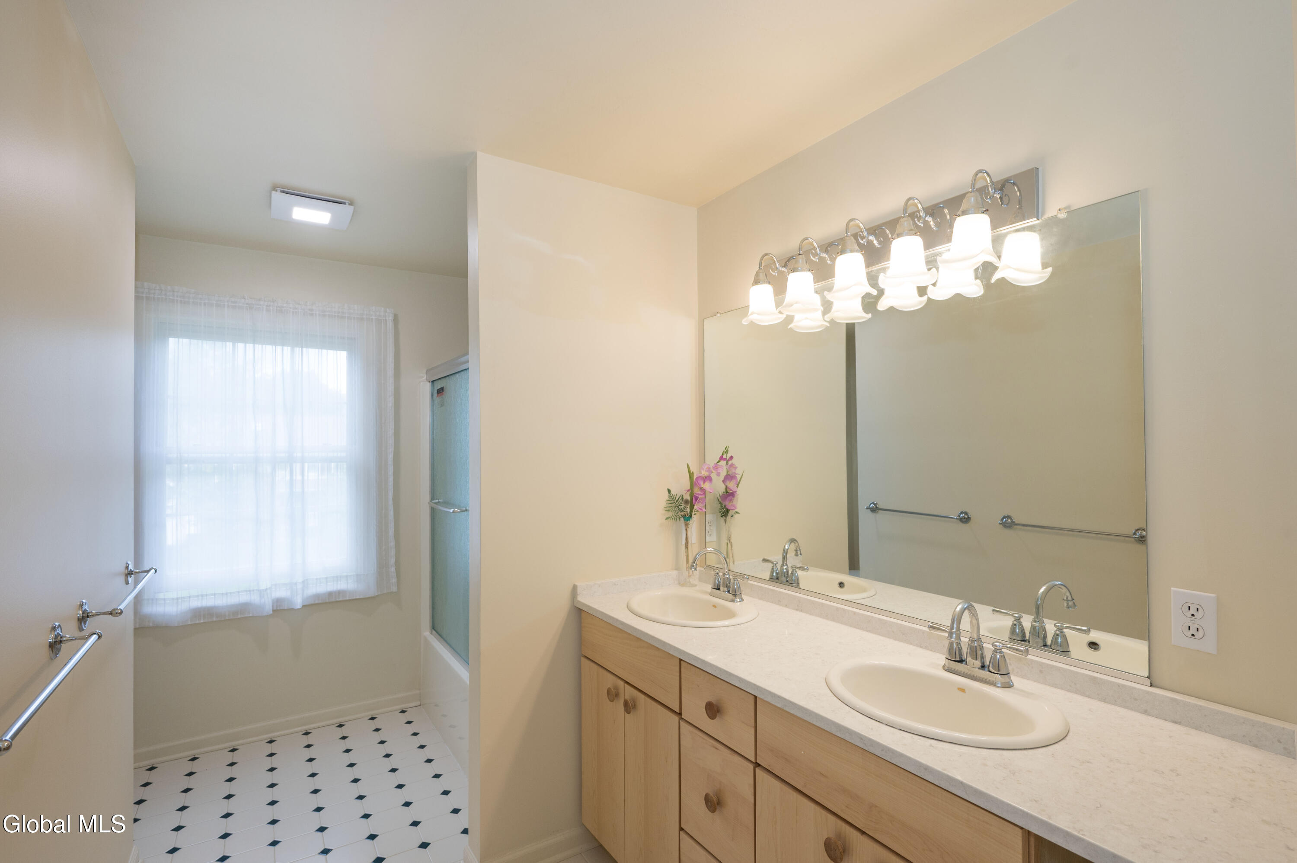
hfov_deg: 93.3
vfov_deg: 70.4
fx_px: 612
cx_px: 648
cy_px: 432
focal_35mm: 17
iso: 400
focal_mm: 17
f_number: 6.7
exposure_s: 1/60
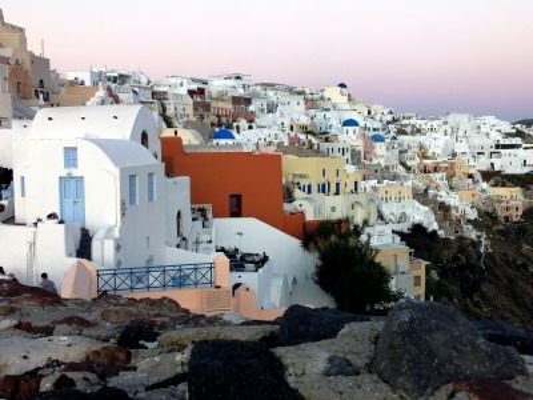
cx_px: 266
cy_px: 200
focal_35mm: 47
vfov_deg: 30.9
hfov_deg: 40.4
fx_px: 724
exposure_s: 1/50
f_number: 2.2
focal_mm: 3.81
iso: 100
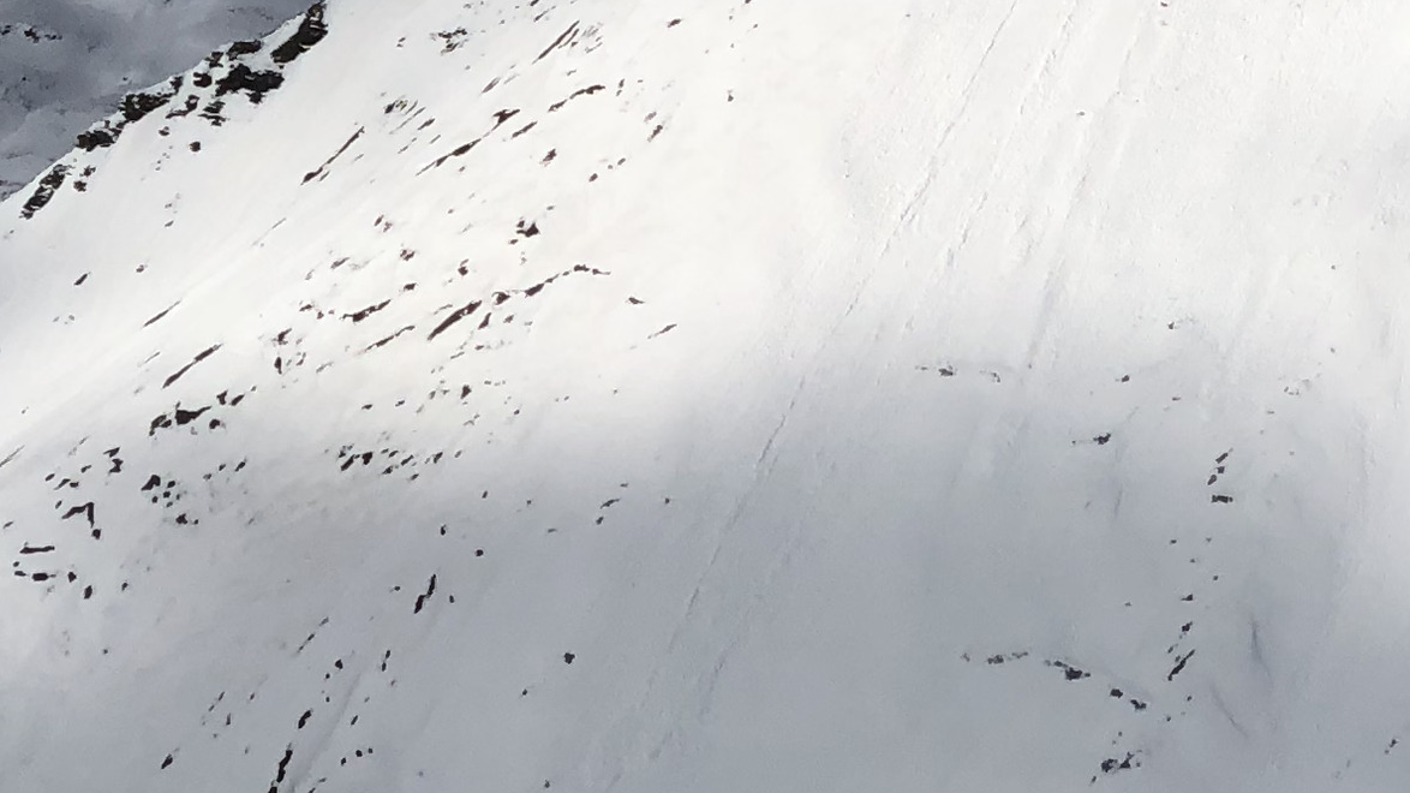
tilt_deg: -2.4
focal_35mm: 193
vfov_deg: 6.1
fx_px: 7215
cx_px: 988
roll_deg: +0.5
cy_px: -900
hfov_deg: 11.1
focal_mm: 6
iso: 16
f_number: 2.4
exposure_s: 1/1779
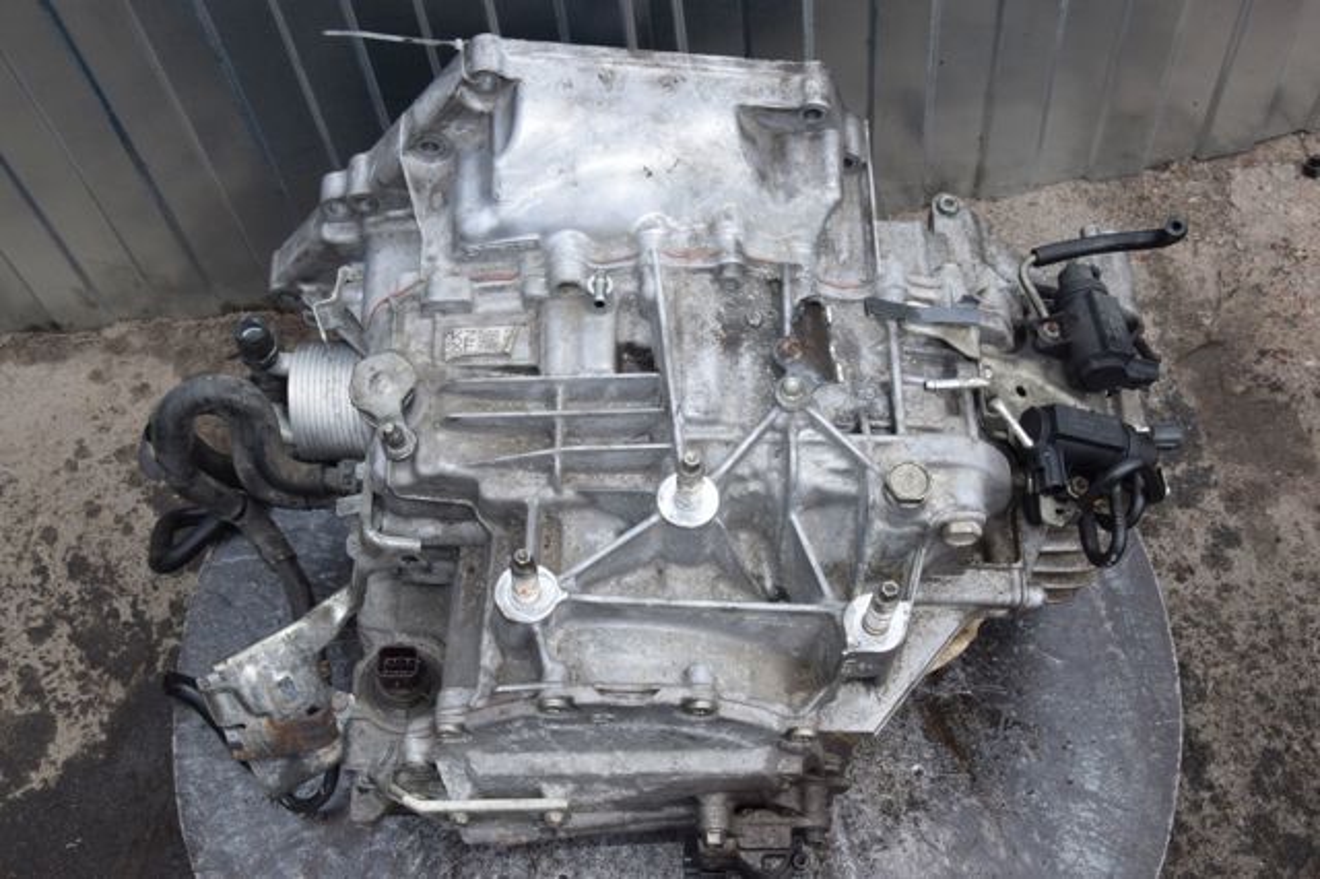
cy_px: 440
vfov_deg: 29.8
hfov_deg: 43.6
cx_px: 660
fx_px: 1649
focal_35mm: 45
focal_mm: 30
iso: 800
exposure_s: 1/200
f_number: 18
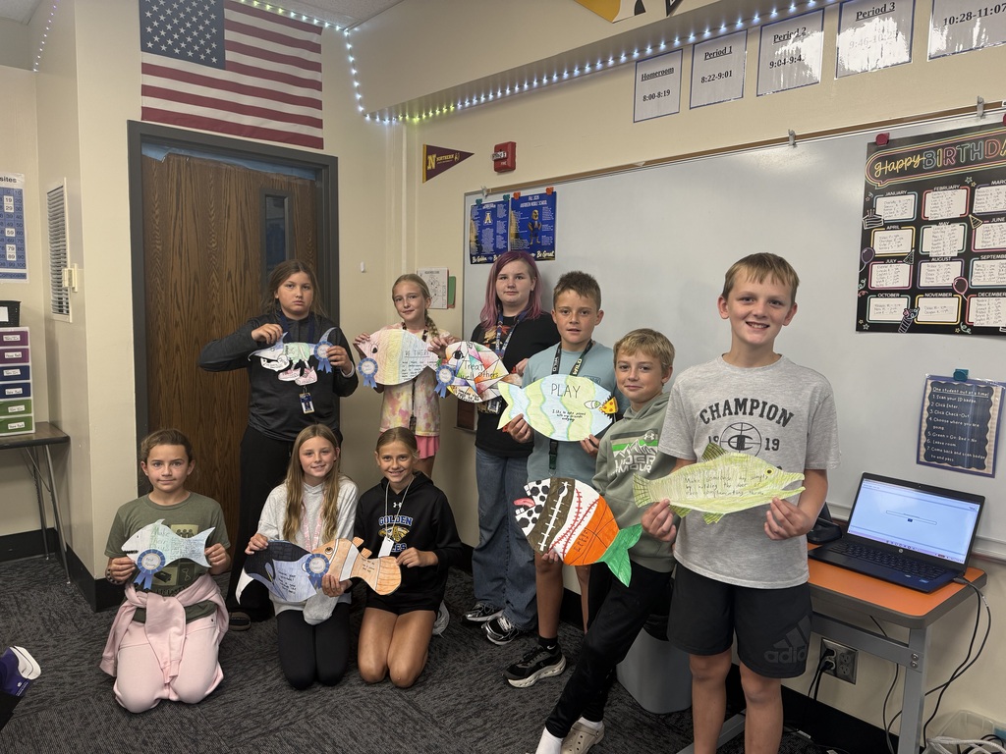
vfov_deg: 56.8
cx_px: 503
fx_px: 697
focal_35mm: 24
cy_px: 377
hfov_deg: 71.6
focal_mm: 6.76
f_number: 1.78
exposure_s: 1/60
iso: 125
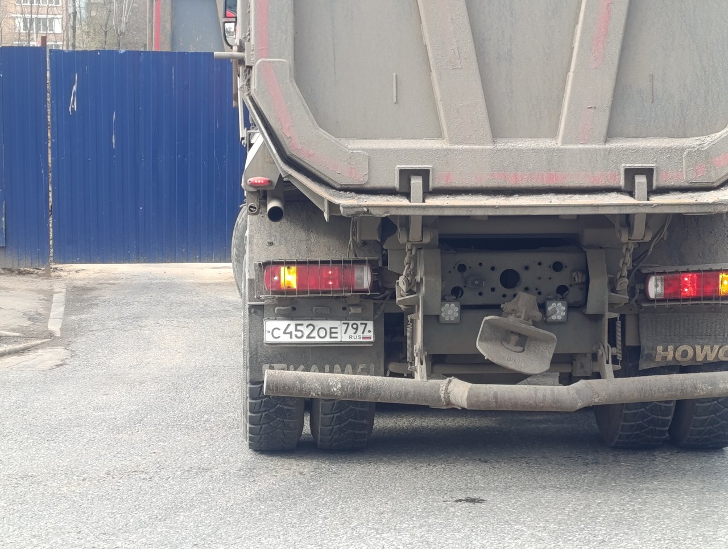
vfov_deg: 16.1
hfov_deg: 21.3
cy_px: 274
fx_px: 1938
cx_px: 364
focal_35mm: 92
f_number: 1.65
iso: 50
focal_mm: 6.11
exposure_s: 1/121
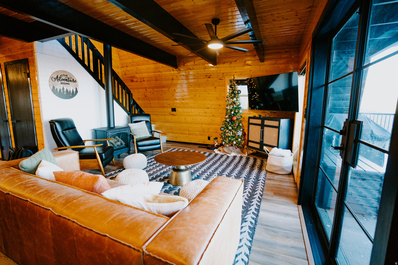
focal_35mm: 16
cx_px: 199
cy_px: 132
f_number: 2.8
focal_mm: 16
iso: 500
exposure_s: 1/200
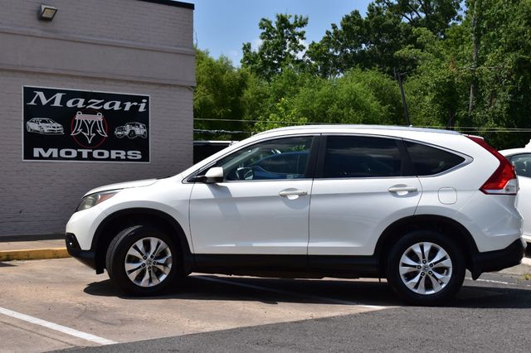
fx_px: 840
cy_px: 176
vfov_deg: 23.8
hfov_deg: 35.1
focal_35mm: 57
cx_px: 266
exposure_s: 1/500
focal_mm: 38
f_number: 11
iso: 200
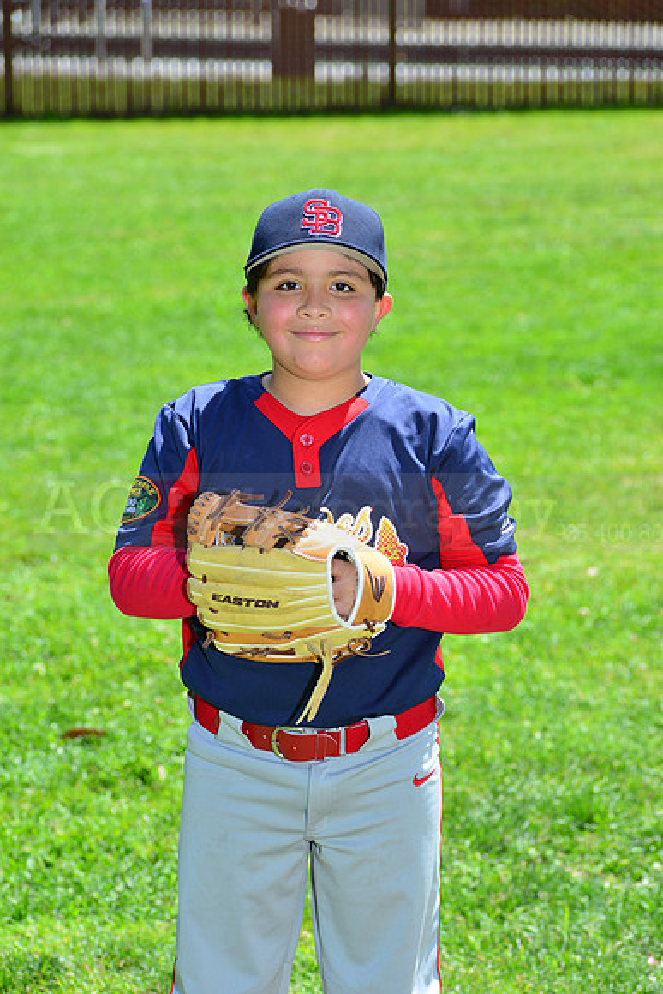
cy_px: 497
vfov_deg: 16.4
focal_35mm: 125
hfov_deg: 11.0
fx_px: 3451
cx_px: 332
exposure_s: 1/200
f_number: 8
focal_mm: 125
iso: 200
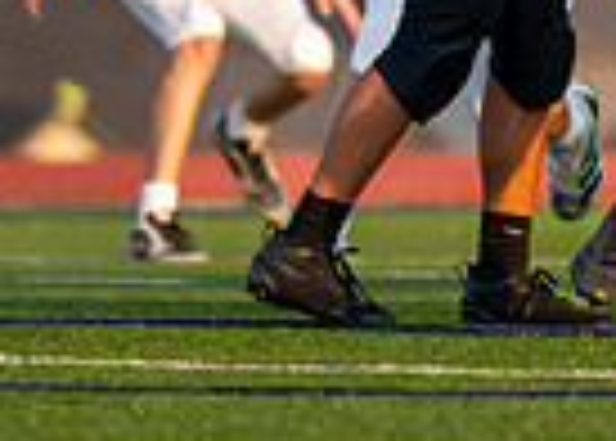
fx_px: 20392
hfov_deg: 1.7
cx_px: 952
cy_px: -219
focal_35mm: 1165
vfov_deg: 1.2
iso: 160
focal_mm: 200
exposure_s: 1/1250
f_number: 2.8
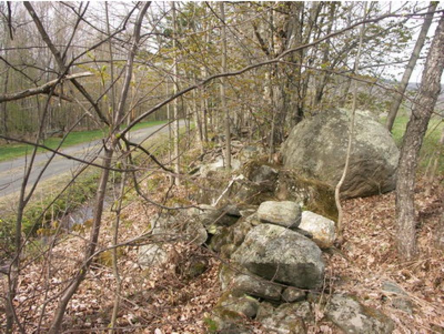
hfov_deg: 16.1
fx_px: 1566
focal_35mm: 122
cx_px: 222
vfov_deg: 12.2
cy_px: 167
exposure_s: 1/125
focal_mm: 31.11
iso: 64
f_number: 6.3
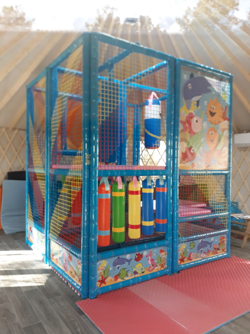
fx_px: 260
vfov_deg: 65.3
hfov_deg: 51.4
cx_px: 125
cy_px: 167
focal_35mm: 27
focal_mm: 3.6
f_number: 1.9
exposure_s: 1/33
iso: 50
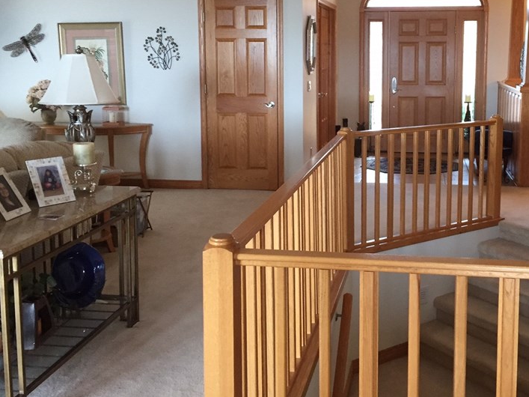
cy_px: 128
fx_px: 642
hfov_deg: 44.4
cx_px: 334
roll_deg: -1.0
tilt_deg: -7.1
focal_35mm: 42
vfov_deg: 34.0
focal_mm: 4.15
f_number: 2.2
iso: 160
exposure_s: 1/30
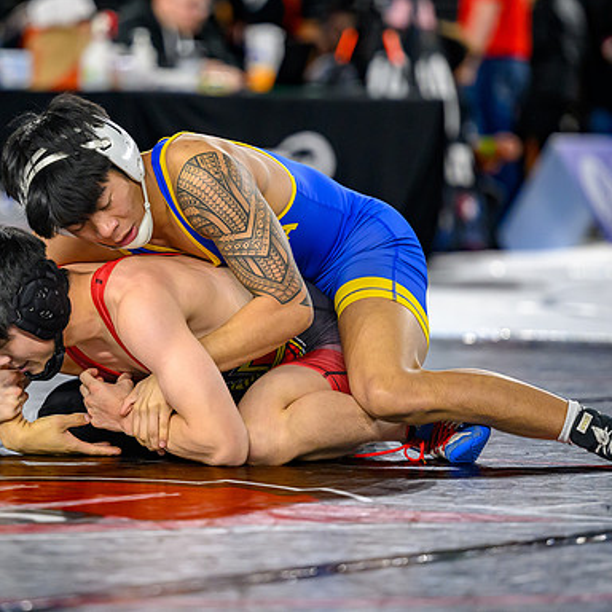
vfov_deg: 6.5
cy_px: 253
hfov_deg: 6.5
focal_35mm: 268
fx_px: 5361
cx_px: 169
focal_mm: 160
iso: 2500
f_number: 2.8
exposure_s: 1/800
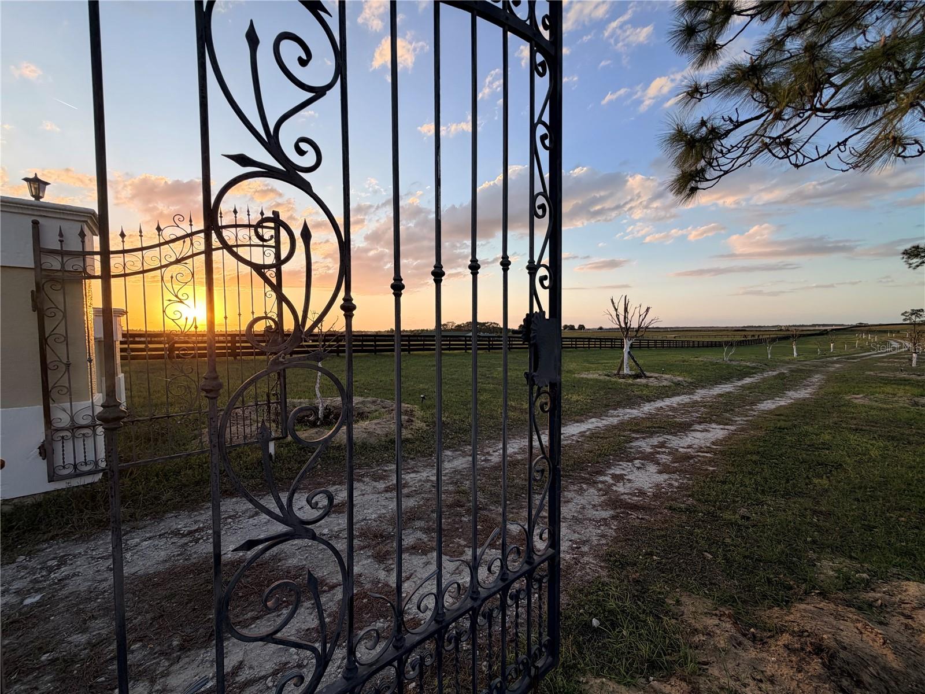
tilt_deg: -2.6
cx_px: 462
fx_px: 374
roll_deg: +1.9
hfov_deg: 102.1
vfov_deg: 85.7
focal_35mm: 14
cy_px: 347
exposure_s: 1/502
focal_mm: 2.22
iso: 50
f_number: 2.2
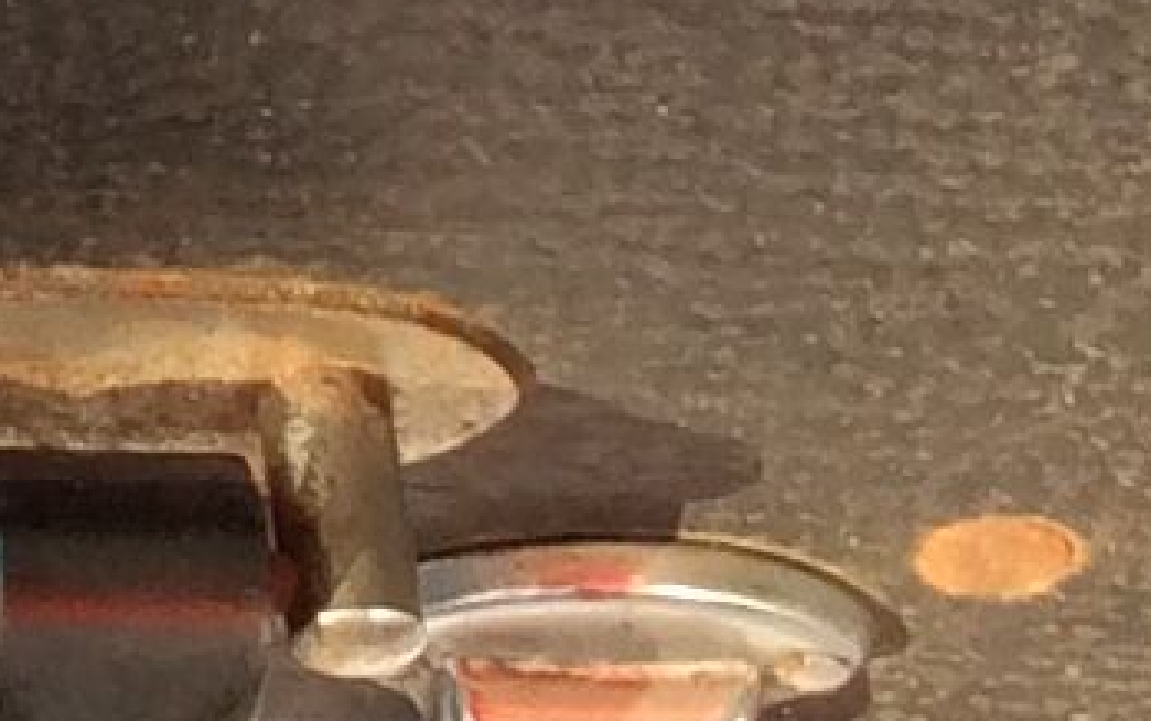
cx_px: -1343
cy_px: -1029
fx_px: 7910
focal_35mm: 252
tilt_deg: -50.6
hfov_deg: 7.9
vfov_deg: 5.1
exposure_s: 1/60
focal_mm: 3.3
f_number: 2.4
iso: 32
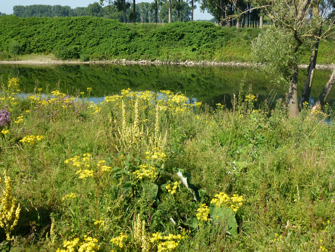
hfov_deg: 42.1
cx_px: 168
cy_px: 126
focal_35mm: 45
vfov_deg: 32.2
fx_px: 435
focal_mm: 8
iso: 100
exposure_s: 1/500
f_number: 4
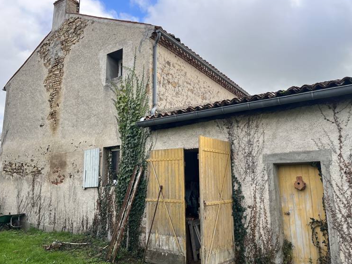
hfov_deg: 63.4
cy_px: 135
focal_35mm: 28
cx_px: 171
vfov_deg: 49.7
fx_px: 285
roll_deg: +0.6
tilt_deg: +11.9
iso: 50
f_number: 1.6
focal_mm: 5.1
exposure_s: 1/710
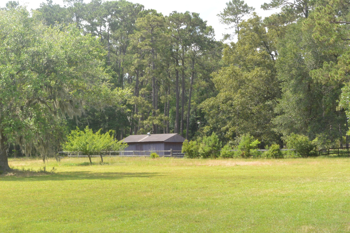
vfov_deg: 16.9
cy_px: 116
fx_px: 787
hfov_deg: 25.1
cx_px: 175
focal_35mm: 81
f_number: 5.6
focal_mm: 30
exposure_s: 1/80
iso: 400
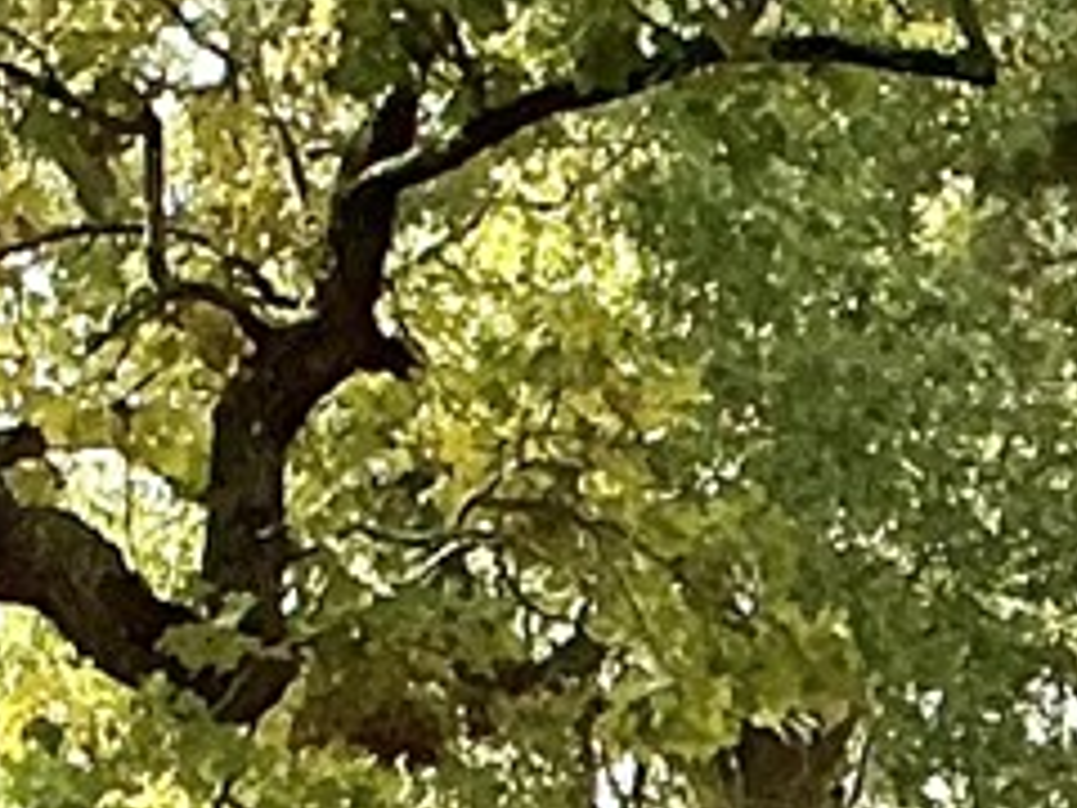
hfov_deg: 7.1
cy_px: 1320
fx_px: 7218
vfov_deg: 6.3
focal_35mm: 232
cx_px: 3819
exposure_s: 1/962
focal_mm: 3
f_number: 1.8
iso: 25
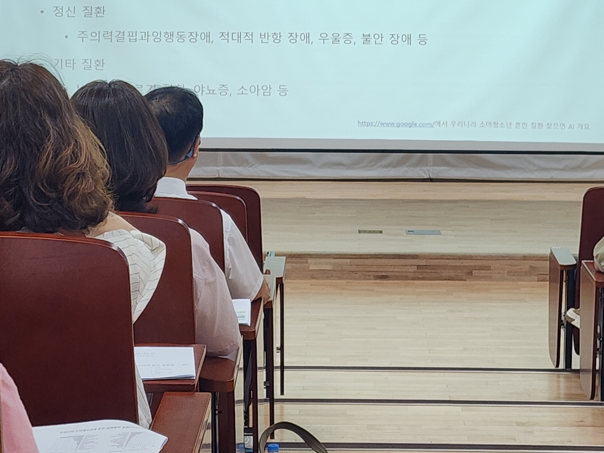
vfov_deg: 27.4
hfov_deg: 37.5
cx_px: 333
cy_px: 31
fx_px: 890
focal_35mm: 51
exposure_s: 1/60
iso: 64
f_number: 1.8
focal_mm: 6.4
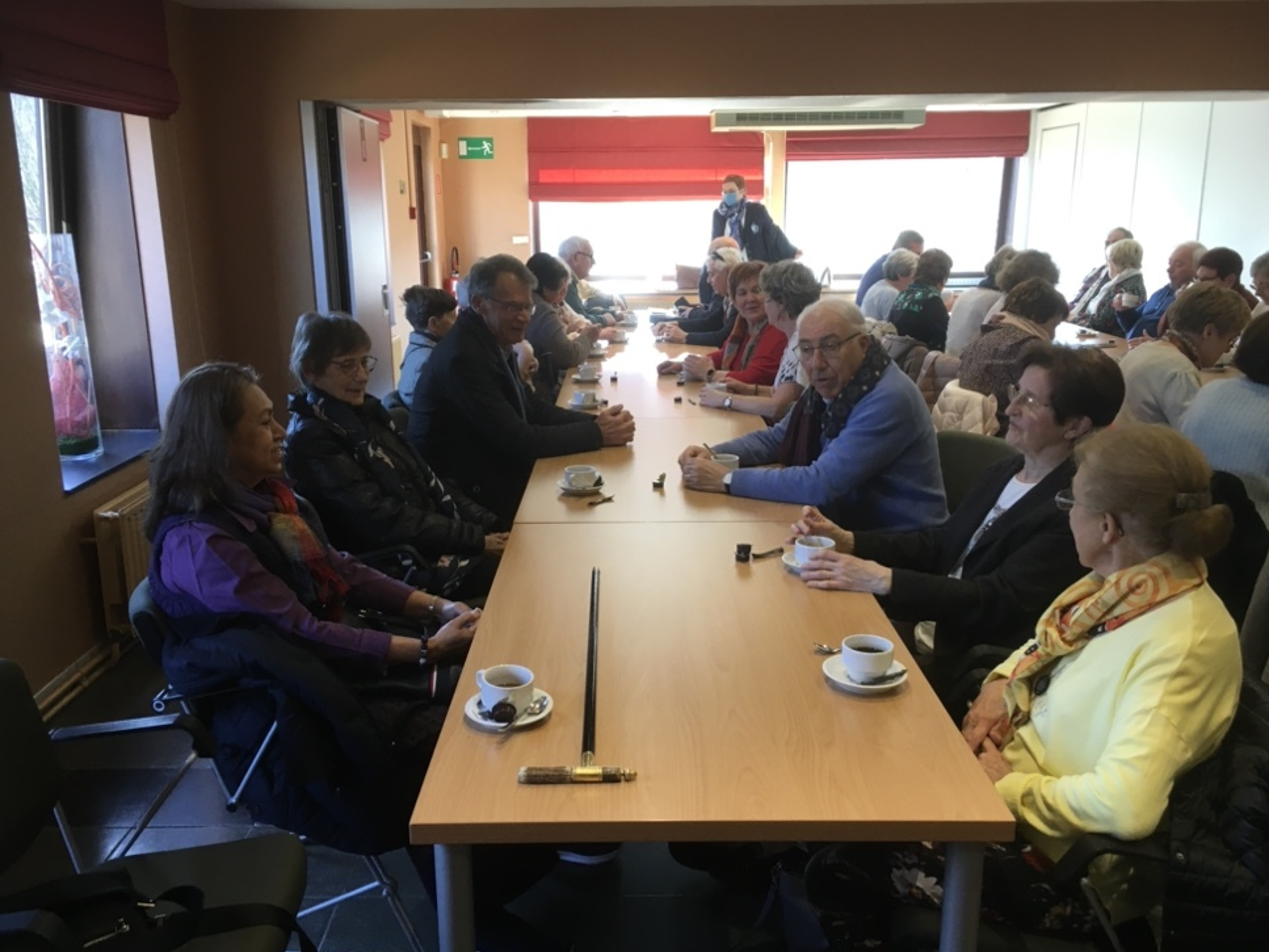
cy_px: 486
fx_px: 1100
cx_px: 627
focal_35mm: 30
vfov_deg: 46.8
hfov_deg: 60.0
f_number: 2.2
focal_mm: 4.15
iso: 40
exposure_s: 1/33
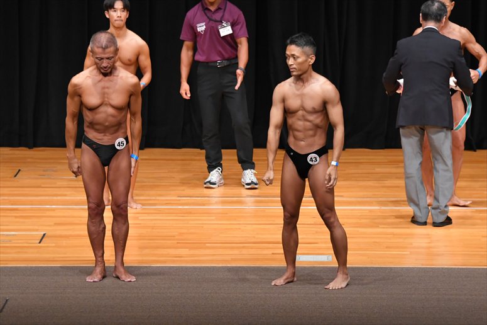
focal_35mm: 225
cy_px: 162
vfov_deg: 6.1
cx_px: 244
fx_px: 3042
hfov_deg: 9.2
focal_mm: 150
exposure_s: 1/400
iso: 4000
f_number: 5.6
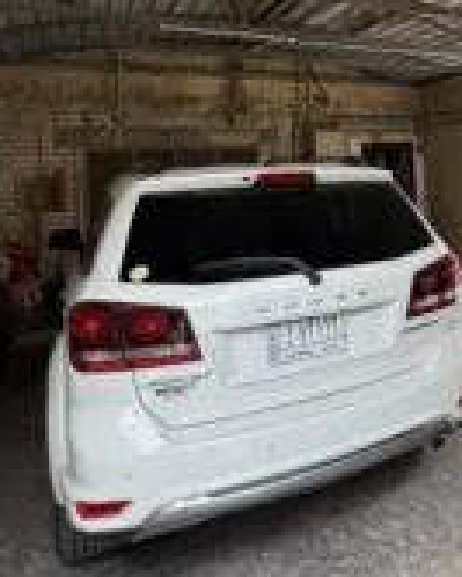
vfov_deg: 52.4
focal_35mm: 33
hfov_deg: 40.6
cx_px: 431
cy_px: 163
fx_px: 564
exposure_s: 1/224
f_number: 2.2
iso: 40
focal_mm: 2.22
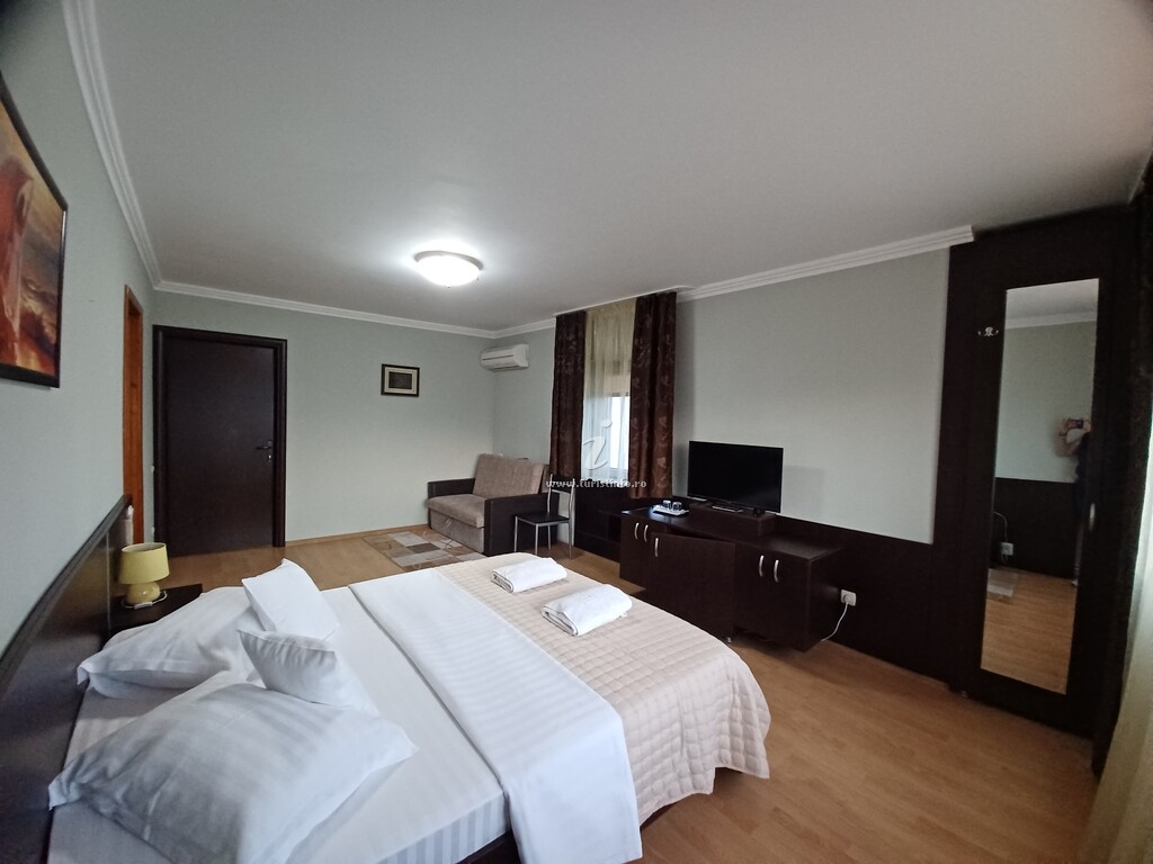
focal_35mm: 13
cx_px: 576
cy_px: 432
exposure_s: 1/25
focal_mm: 1.42
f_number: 2.2
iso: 320
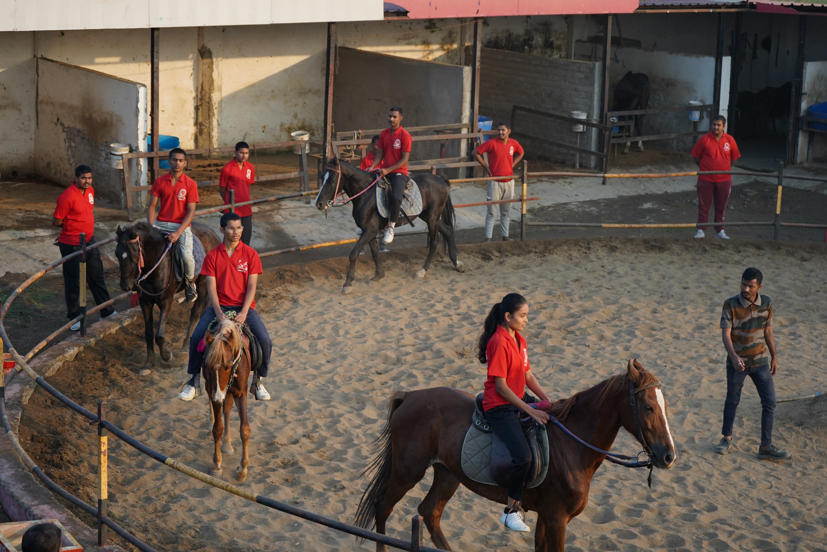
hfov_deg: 28.8
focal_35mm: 70
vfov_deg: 19.5
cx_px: 414
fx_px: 1608
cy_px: 276
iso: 1000
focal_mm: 70
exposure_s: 1/1000
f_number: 5.6
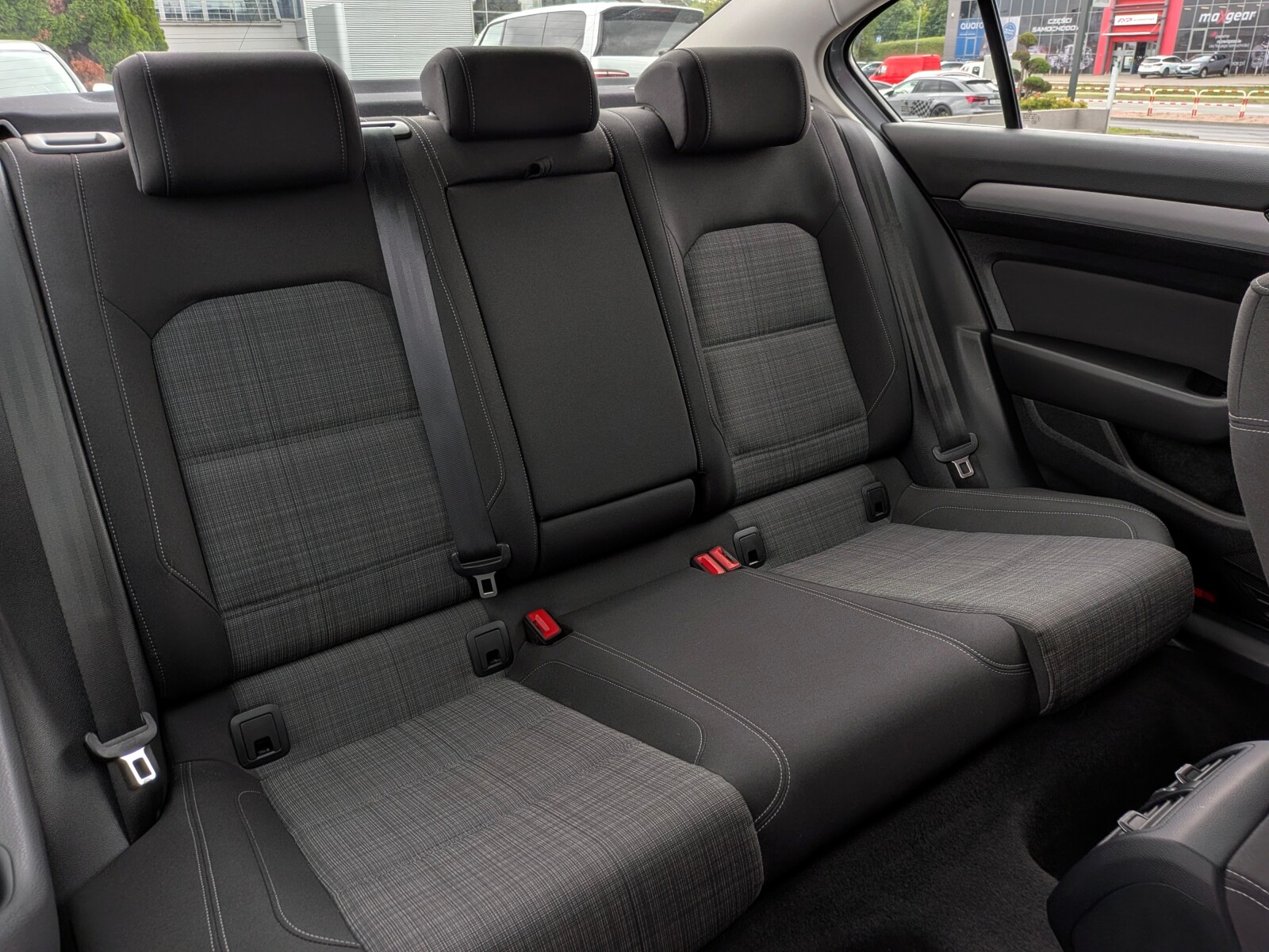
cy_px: 476
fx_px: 880
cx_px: 634
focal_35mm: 24
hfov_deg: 71.6
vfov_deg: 56.8
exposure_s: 1/93.2
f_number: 1.7
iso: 31
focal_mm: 4.53
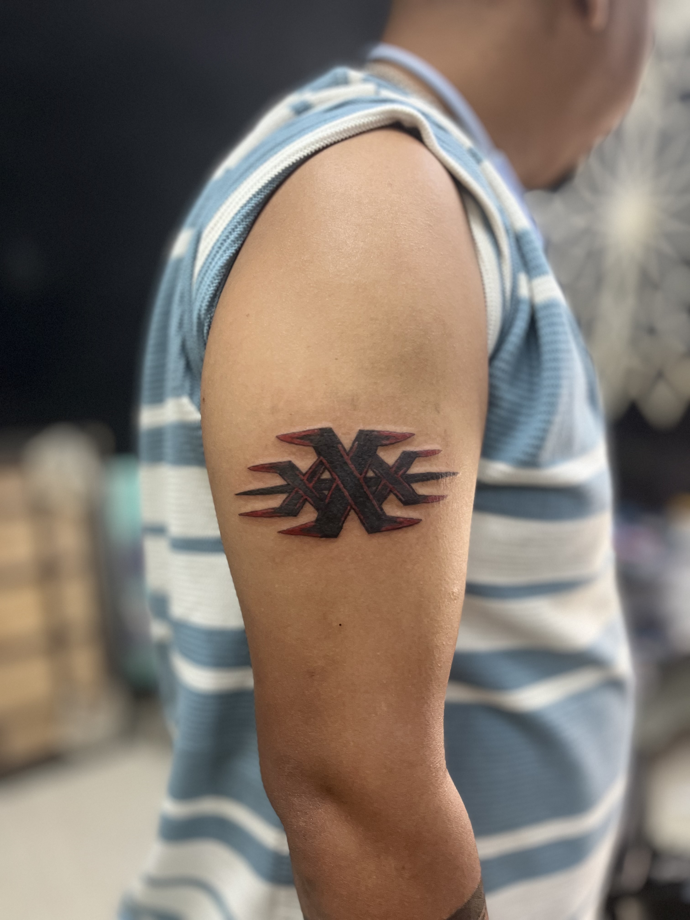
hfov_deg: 53.1
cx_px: 345
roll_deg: -1.5
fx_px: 691
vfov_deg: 67.3
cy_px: 460
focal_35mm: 26
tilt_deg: -14.8
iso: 400
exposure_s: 1/50
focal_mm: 5.1
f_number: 1.6
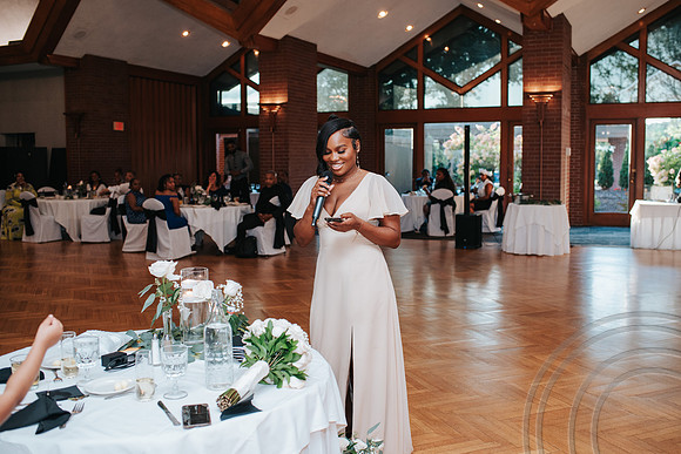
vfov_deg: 36.6
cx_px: 352
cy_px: 219
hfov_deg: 52.7
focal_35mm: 36
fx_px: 687
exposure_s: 1/200
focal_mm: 35
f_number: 3.2
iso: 1000
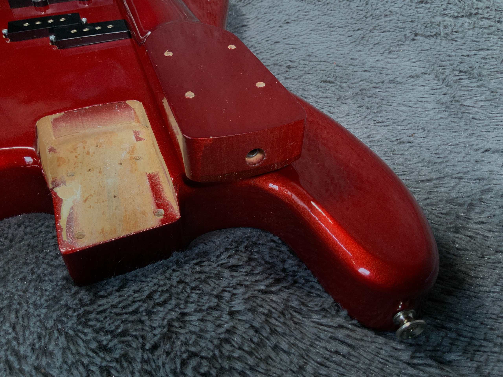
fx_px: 421
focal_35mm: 29
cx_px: 252
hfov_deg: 61.7
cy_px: 188
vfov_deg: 48.2
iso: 25
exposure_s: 1/104
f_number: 1.8
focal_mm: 3
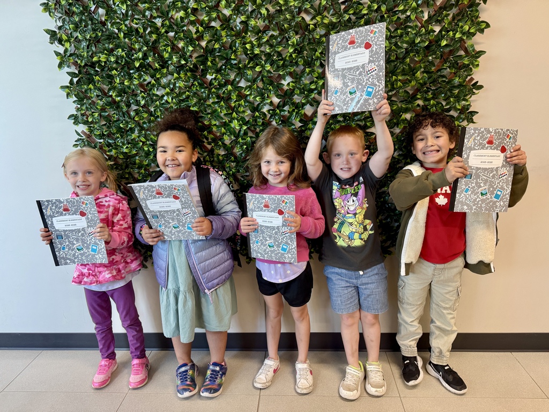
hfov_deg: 71.6
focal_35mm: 24
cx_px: 274
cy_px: 206
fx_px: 381
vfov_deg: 56.8
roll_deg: +2.9
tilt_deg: -15.5
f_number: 1.78
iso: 200
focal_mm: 6.76
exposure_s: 1/60
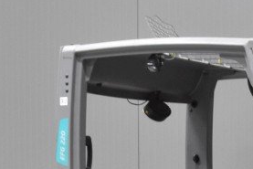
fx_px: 1005
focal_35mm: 143
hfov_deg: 13.8
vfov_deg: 9.2
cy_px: 287
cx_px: 332
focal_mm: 22
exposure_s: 1/40
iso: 1600
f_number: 4.5
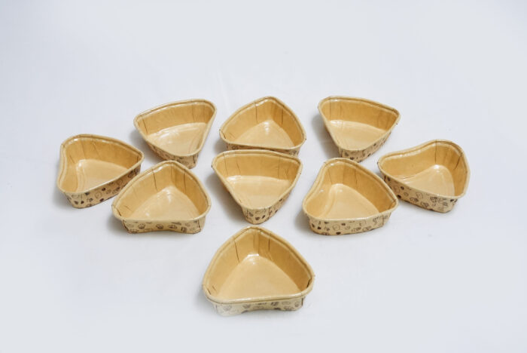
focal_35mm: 46
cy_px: 176
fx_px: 674
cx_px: 264
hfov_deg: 42.7
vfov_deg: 29.3
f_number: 16
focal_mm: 46
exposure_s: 1/160
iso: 6400
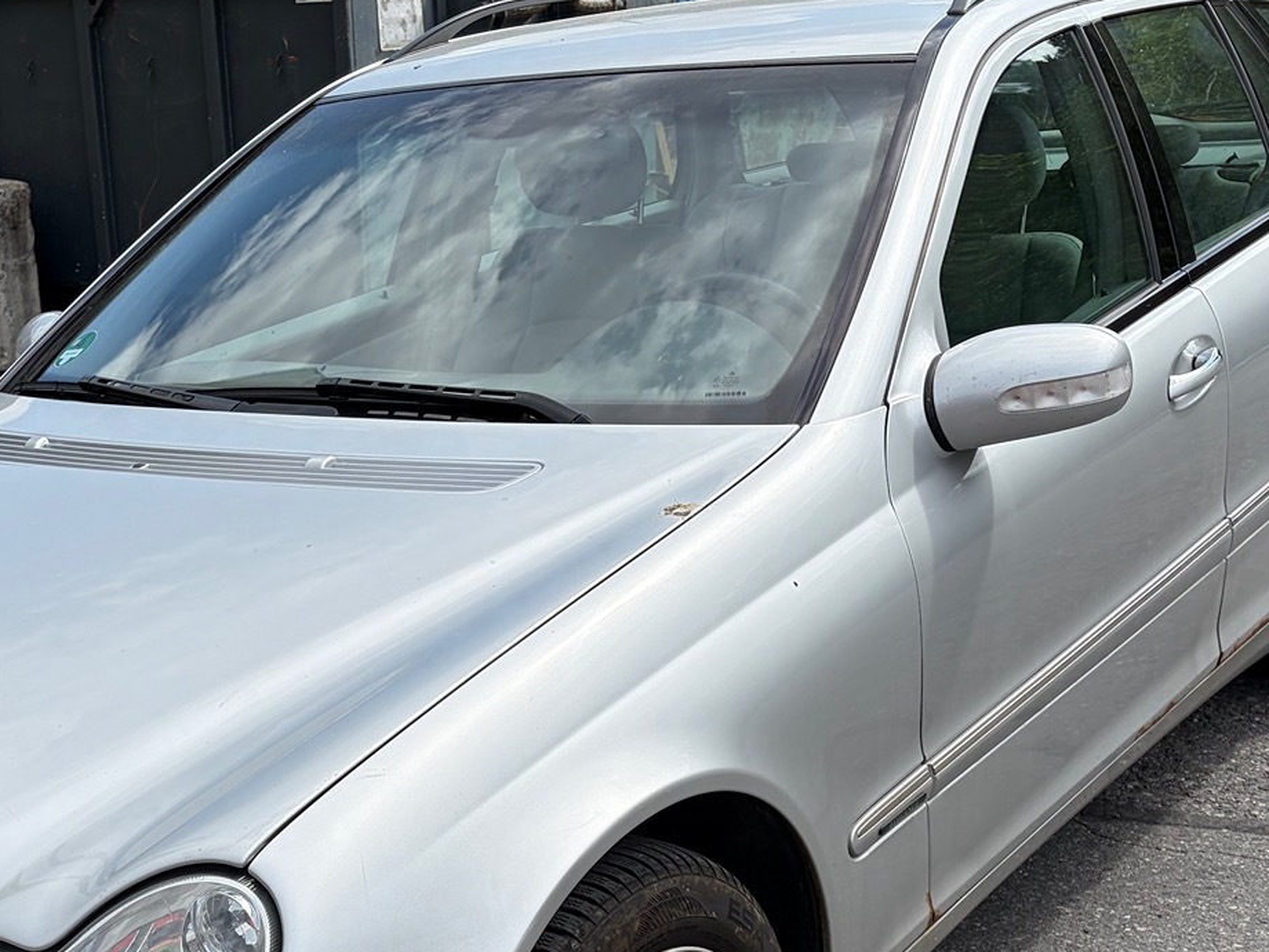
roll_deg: +1.2
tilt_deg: -17.8
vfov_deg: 25.5
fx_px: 2090
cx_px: 503
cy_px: 653
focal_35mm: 57
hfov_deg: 33.7
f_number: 1.6
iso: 50
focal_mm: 5.96
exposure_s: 1/3831
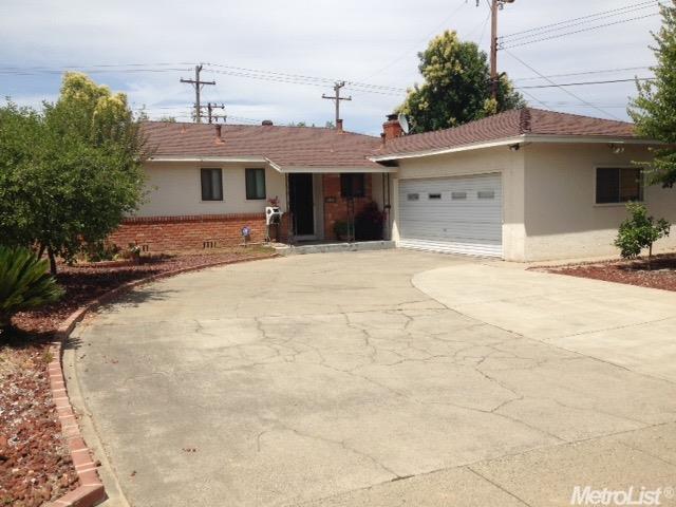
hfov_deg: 55.4
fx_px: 644
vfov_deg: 42.9
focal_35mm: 33
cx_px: 338
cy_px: 254
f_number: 2.4
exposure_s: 1/2358
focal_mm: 4.12
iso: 50
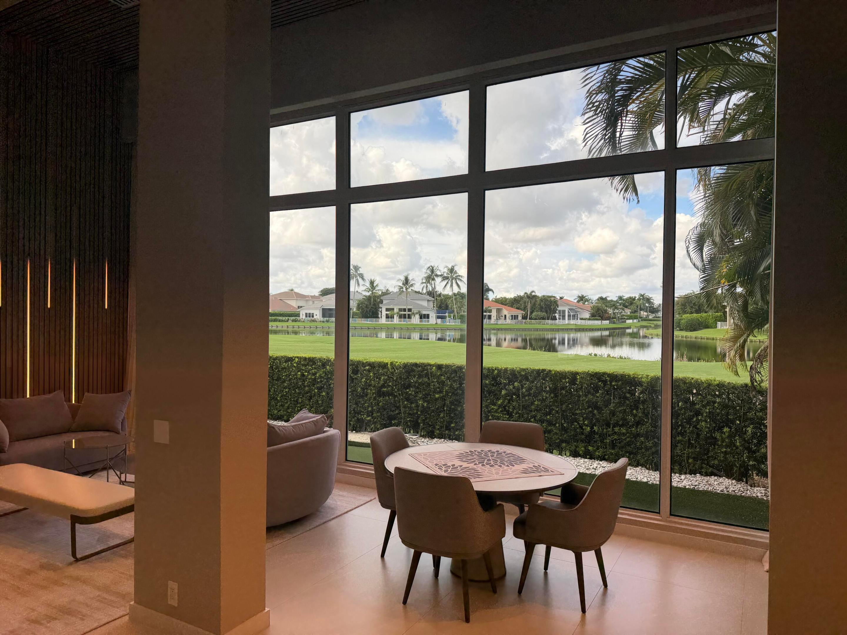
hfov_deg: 71.6
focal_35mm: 24
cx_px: 424
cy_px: 318
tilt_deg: +0.1
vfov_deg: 56.8
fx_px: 587
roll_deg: -0.4
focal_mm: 6.76
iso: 80
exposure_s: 1/1122
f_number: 1.78
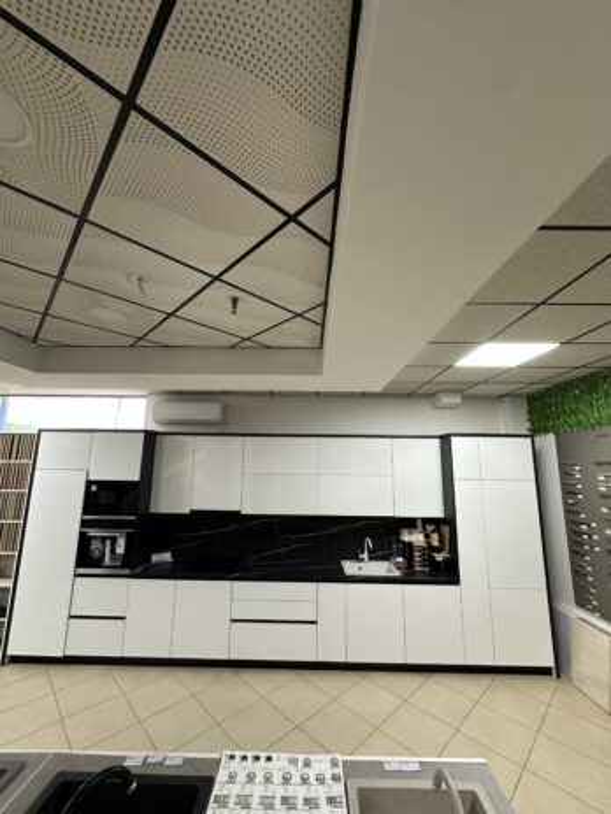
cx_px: 306
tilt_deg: +10.7
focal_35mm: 14
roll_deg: -1.4
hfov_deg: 85.7
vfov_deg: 102.1
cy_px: 407
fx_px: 329
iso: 250
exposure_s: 1/100
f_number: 2.2
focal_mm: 2.22
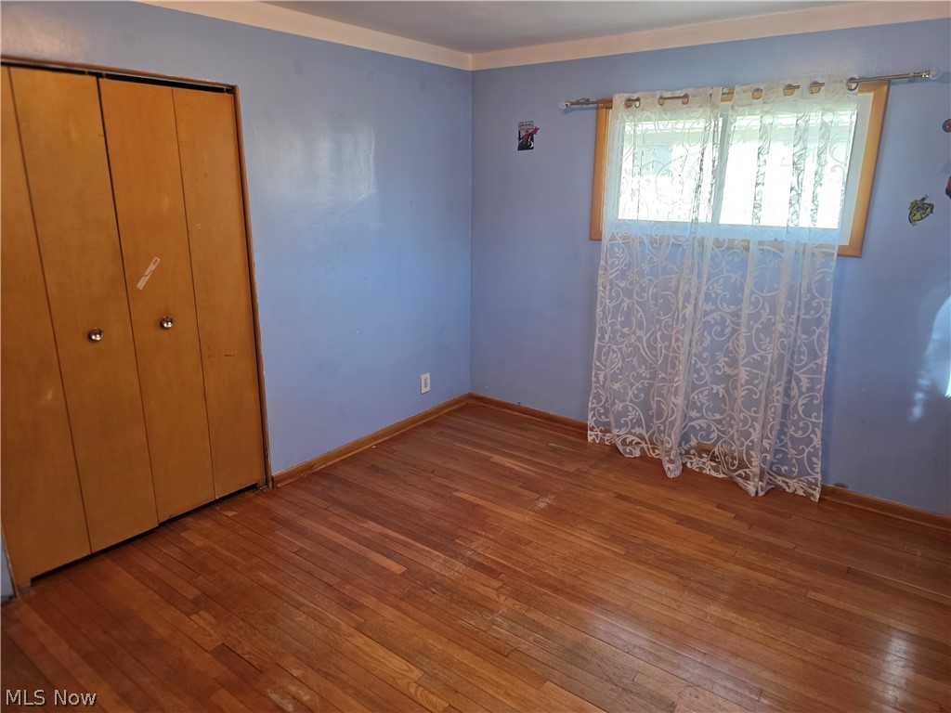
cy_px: 356
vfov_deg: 58.9
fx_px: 632
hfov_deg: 73.9
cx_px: 476
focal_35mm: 23
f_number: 1.7
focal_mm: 6.3
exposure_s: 1/120
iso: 160
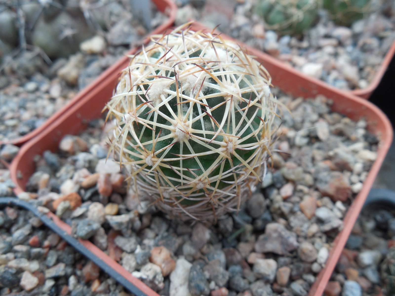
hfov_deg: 58.4
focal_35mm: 31
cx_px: 198
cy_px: 148
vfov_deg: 45.4
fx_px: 354
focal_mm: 5.6
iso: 125
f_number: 3.6
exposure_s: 1/125
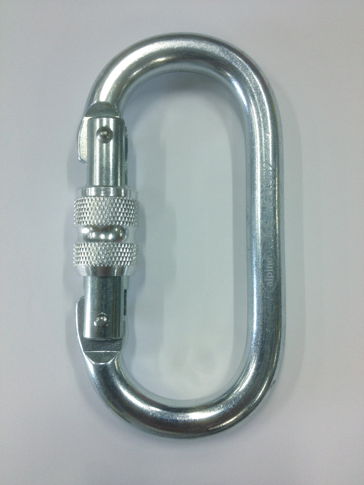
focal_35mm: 35
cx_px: 182
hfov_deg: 40.7
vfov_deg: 52.6
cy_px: 242
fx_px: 491
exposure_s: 1/40
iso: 50
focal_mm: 4.28
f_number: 2.4
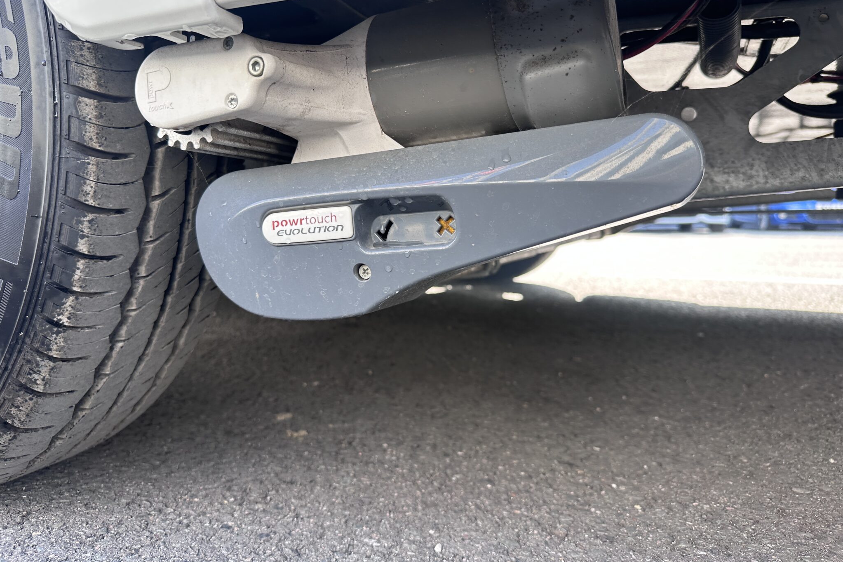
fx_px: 585
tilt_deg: -2.8
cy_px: 246
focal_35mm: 25
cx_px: 422
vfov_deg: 51.1
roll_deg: -0.2
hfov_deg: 71.5
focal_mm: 6.86
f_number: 1.78
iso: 80
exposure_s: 1/242
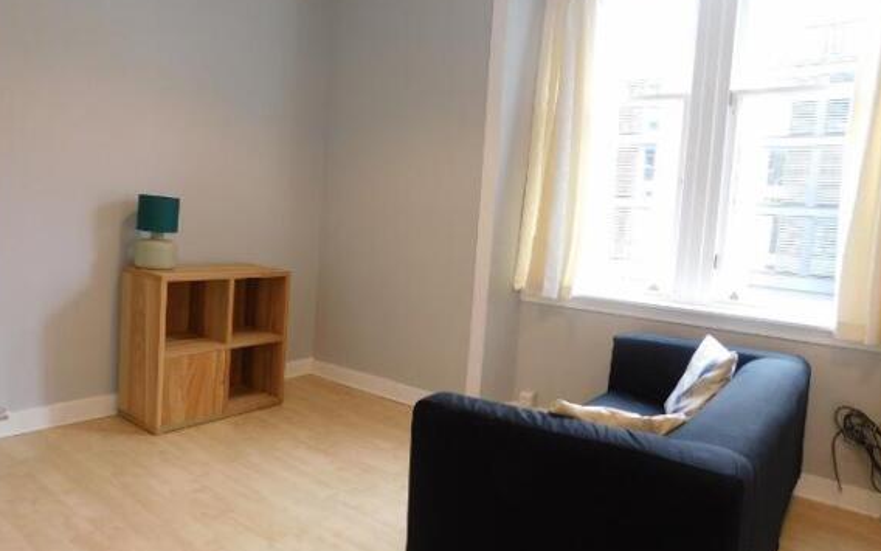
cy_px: 268
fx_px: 600
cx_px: 438
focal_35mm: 25
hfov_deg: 72.5
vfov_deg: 49.3
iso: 160
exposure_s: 1/30
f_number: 3
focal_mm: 4
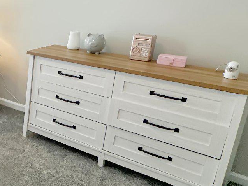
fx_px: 322
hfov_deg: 32.6
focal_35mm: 45
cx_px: -67
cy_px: 77
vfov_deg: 32.1
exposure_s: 1/120
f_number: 2.2
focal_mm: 2.22
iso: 100
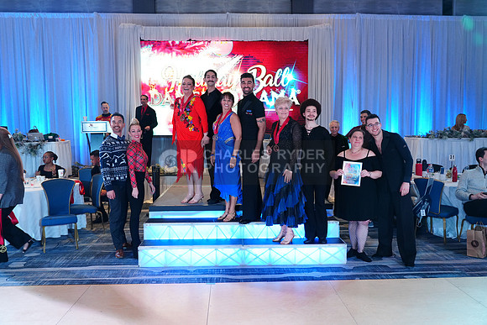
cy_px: 162
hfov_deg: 61.9
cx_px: 244
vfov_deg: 43.6
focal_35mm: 30
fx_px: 406
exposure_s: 1/200
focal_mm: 30
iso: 2000
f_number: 4
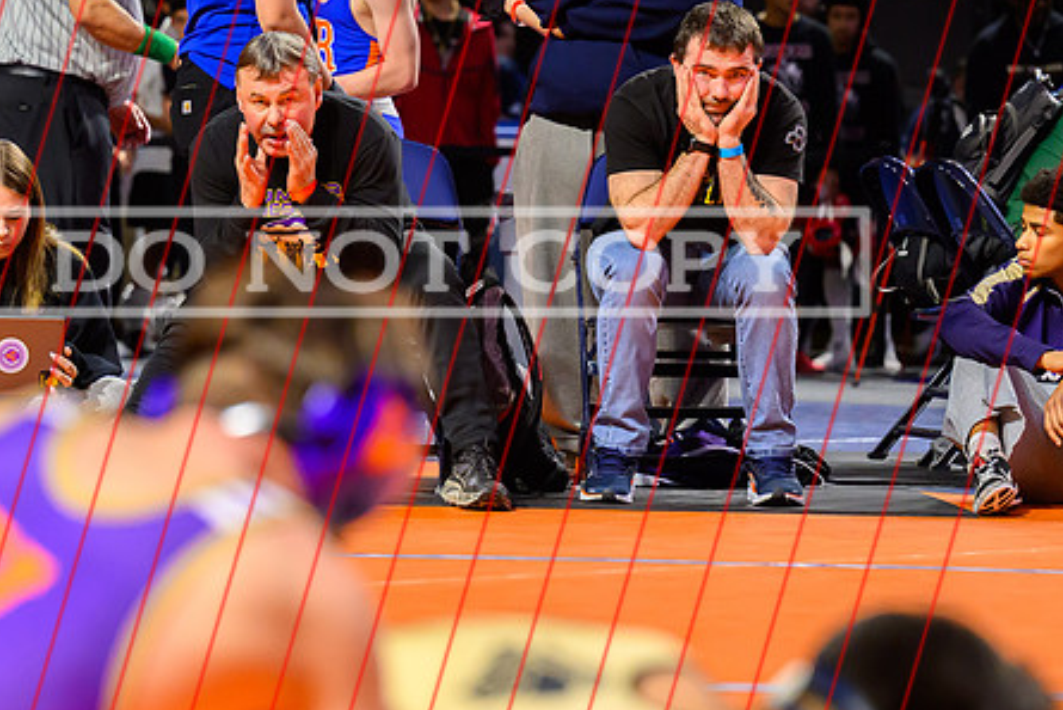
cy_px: 378
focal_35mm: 210
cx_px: 345
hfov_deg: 9.8
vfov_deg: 6.5
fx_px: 6202
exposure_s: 1/800
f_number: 2.8
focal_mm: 101
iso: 4000
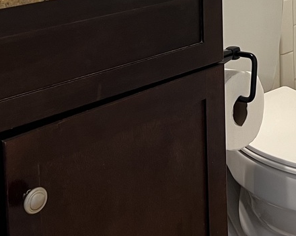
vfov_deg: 17.4
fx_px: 727
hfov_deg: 21.9
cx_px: 321
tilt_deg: -5.8
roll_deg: +0.2
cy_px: -70
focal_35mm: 83
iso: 100
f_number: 1.5
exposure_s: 1/60
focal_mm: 5.7
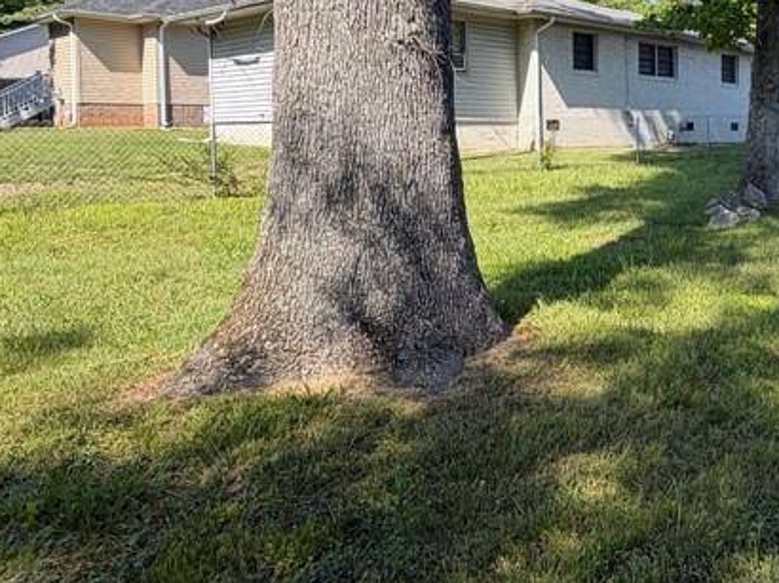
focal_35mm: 35
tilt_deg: -2.0
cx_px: 720
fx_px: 787
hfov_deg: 46.7
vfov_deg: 39.8
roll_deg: +0.8
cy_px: 163
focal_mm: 2.22
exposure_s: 1/554
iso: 40
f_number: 2.2
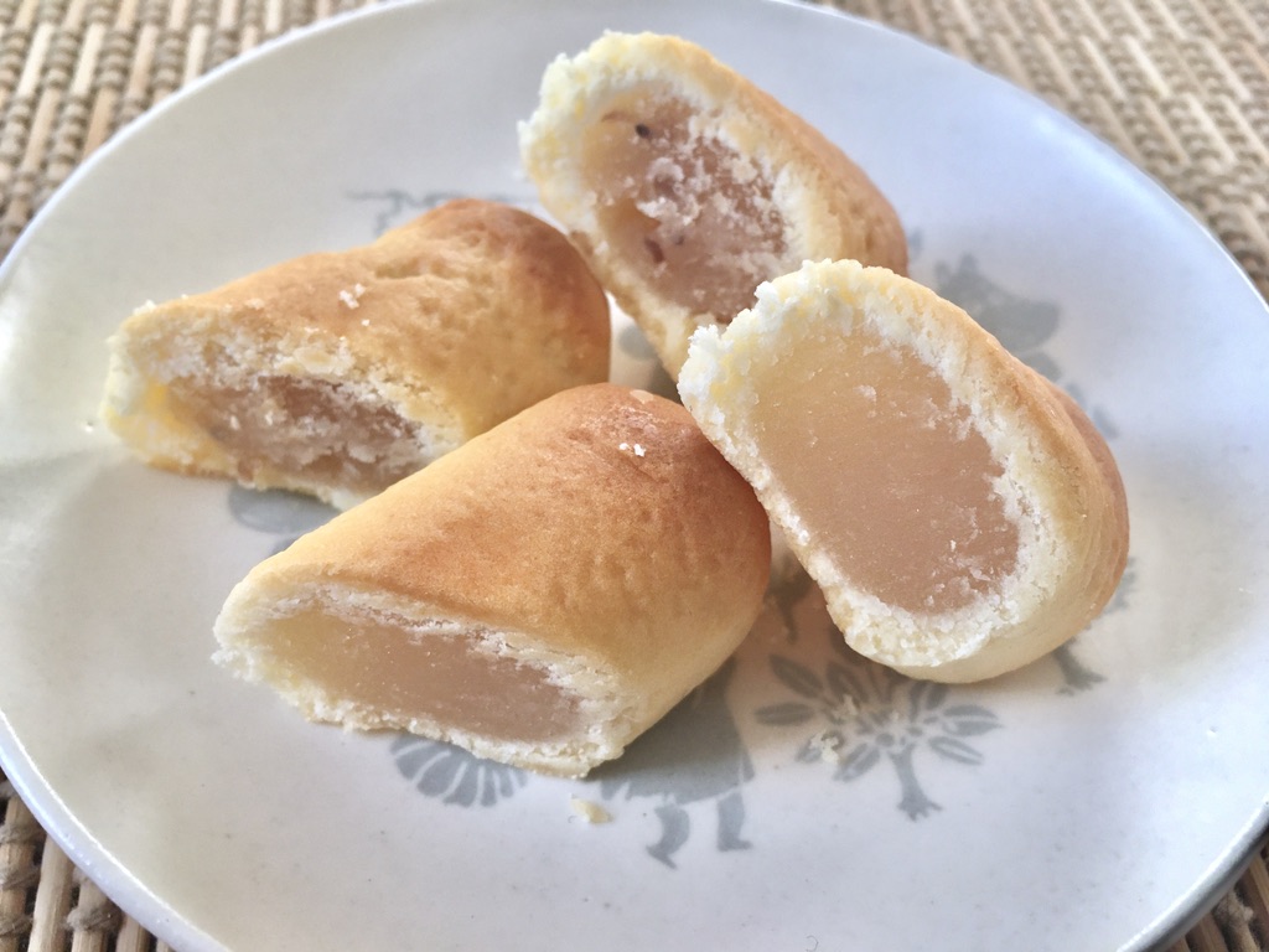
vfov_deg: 48.2
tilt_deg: -52.6
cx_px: 634
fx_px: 1063
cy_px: 476
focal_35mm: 29
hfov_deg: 61.7
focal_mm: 4.15
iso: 100
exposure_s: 1/30
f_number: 2.2
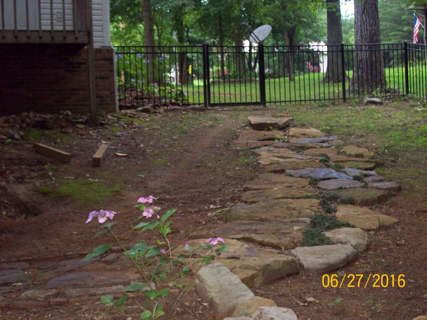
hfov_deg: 34.4
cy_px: 160
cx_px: 214
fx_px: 690
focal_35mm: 56
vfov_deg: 26.1
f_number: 3.4
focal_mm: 9.4
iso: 140
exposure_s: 1/83.6
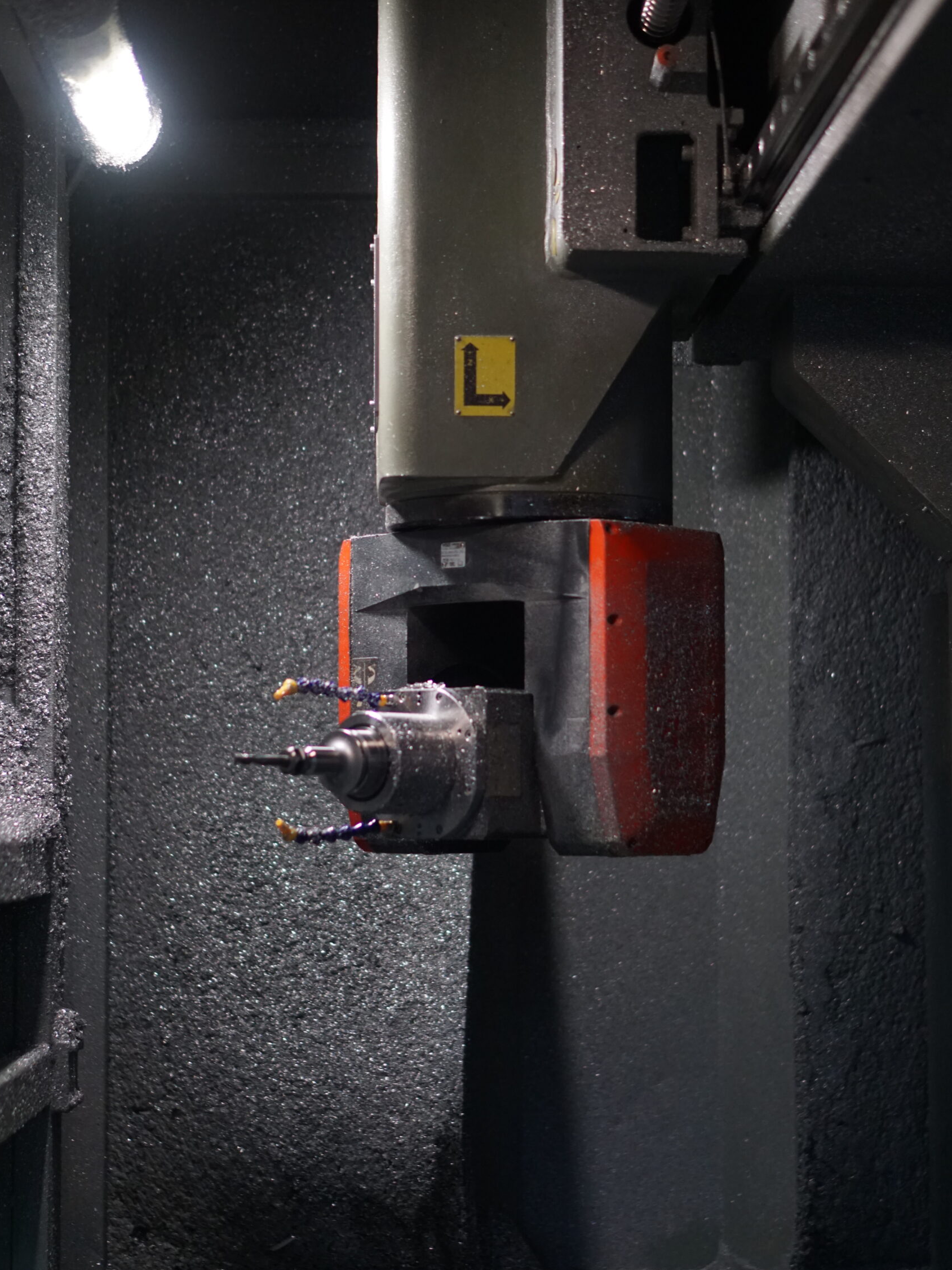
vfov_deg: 23.8
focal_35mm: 82
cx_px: 475
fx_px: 3006
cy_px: 605
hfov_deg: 18.0
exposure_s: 1/200
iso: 1250
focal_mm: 50
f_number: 1.8
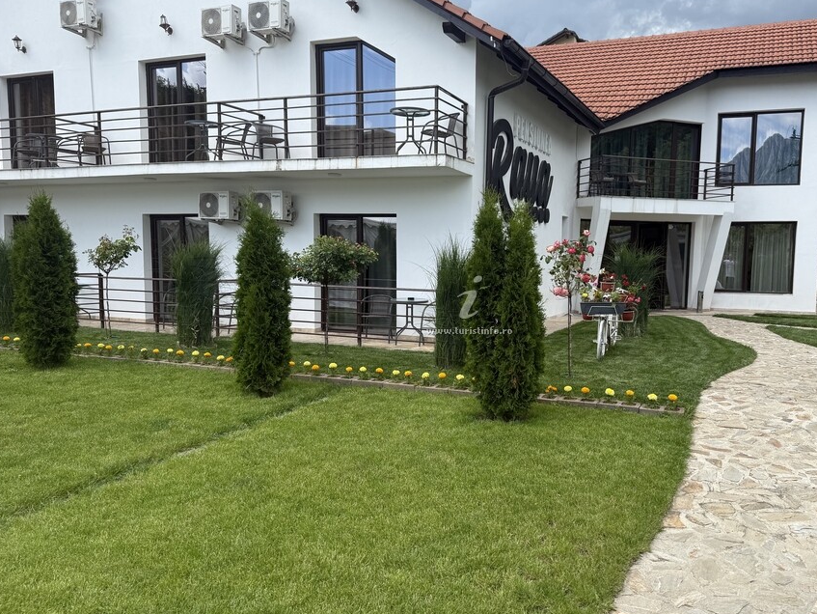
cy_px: 317
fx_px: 685
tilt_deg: -3.3
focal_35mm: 29
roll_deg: -1.1
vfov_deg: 48.3
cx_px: 482
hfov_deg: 61.2
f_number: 1.78
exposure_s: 1/2801
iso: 80
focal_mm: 6.76
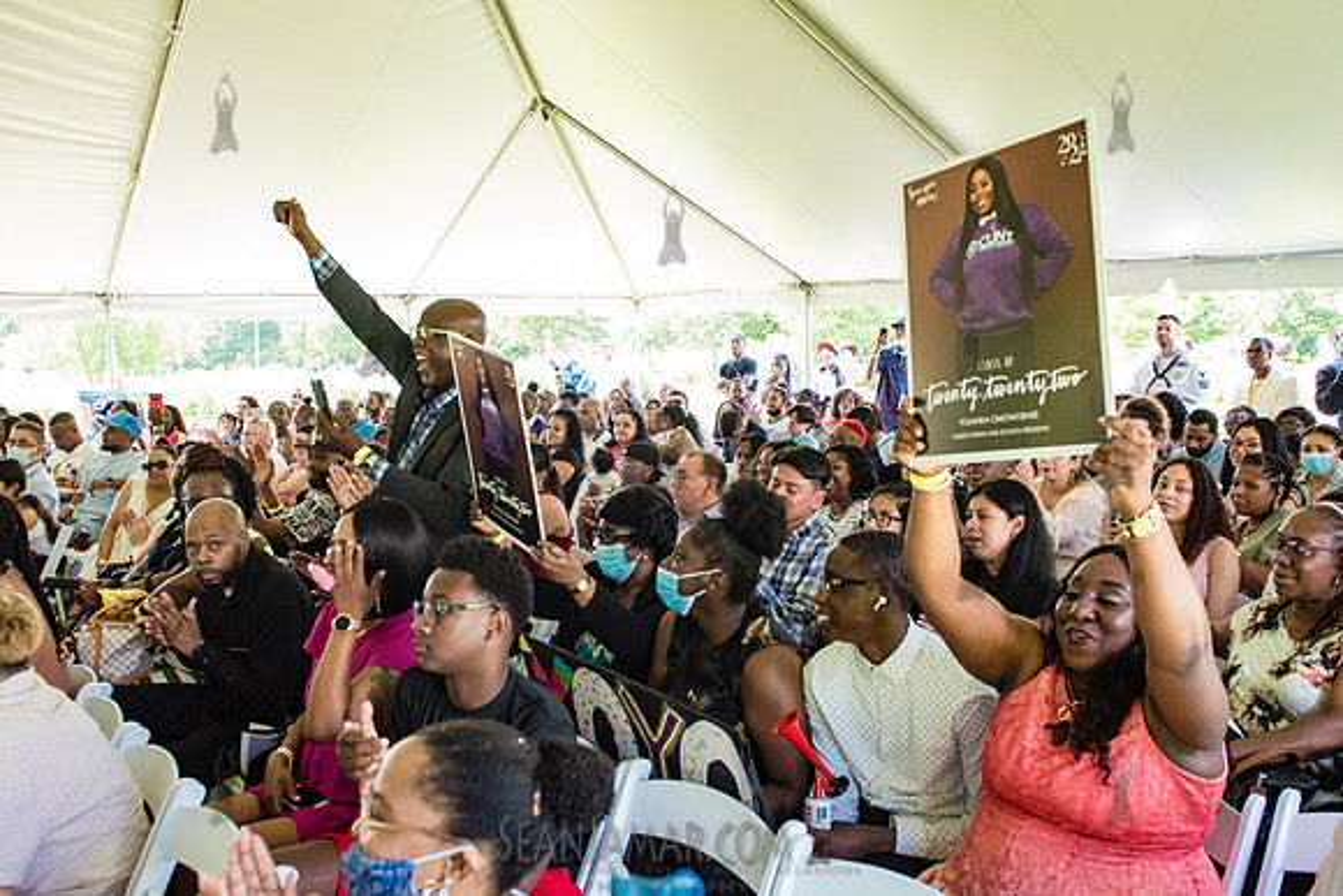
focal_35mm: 30
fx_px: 1101
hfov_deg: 62.7
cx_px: 612
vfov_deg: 44.2
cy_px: 487
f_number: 4
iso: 2500
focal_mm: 24
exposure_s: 1/400
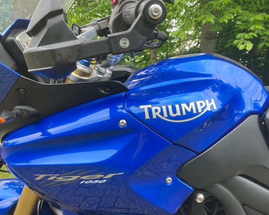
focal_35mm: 30
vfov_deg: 48.5
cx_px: 142
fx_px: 239
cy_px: 110
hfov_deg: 58.8
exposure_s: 1/121
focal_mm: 3.99
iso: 25
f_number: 1.8
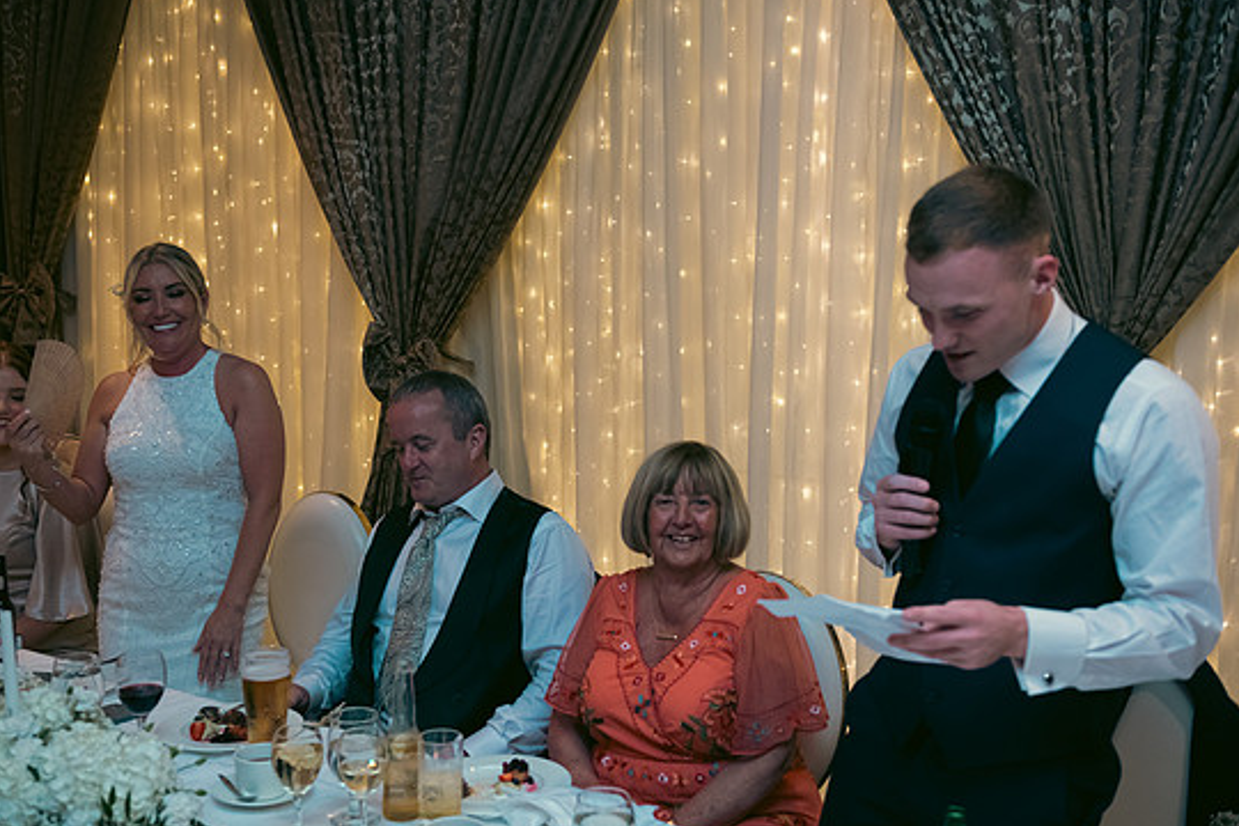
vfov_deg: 31.2
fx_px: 1480
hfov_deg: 45.4
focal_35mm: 43
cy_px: 433
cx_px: 585
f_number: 3.5
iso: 800
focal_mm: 40
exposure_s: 1/160
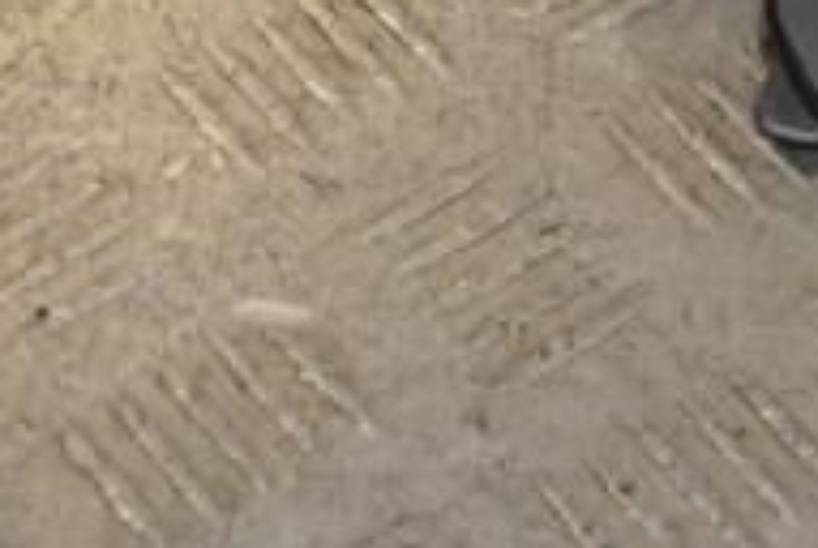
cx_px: 899
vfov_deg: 5.8
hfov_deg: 8.7
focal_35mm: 235
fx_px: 5348
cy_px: -295
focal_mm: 50
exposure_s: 1/200
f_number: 6.3
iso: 800
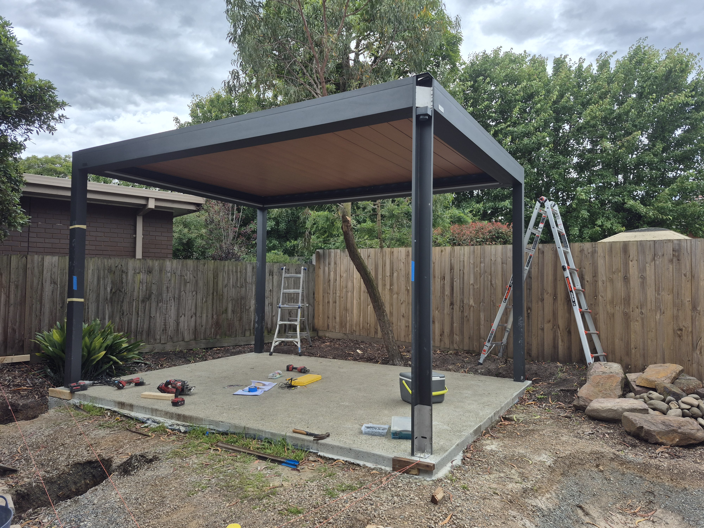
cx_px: 352
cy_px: 264
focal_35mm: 23
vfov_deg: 58.9
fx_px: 468
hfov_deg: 73.9
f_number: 1.8
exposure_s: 1/652
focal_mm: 5.4
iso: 25
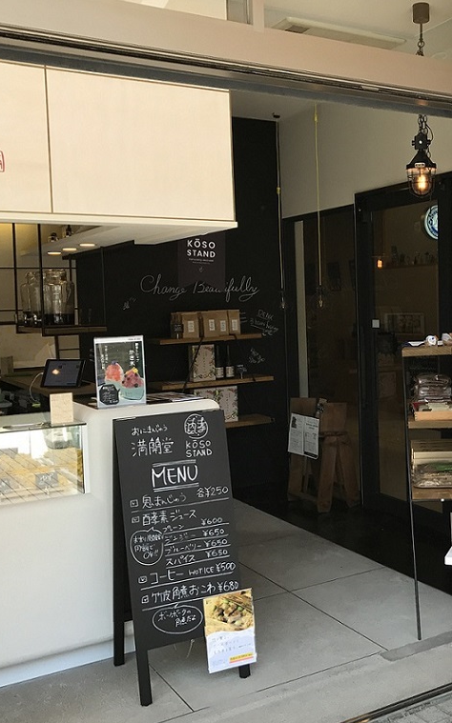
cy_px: 363
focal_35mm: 40
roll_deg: +1.3
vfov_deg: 49.3
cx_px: 368
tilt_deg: -4.2
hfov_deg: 31.1
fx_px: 789
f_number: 1.8
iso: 20
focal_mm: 3.99
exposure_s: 1/399
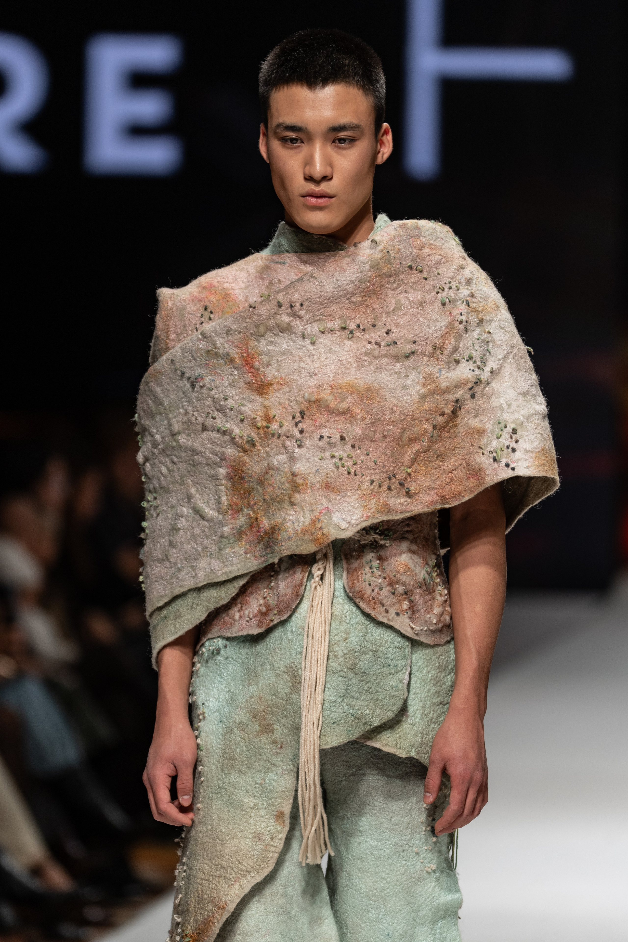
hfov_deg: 4.6
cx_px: 314
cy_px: 471
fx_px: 7849
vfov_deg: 6.9
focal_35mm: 300
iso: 200
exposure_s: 1/320
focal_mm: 200
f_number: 2.8
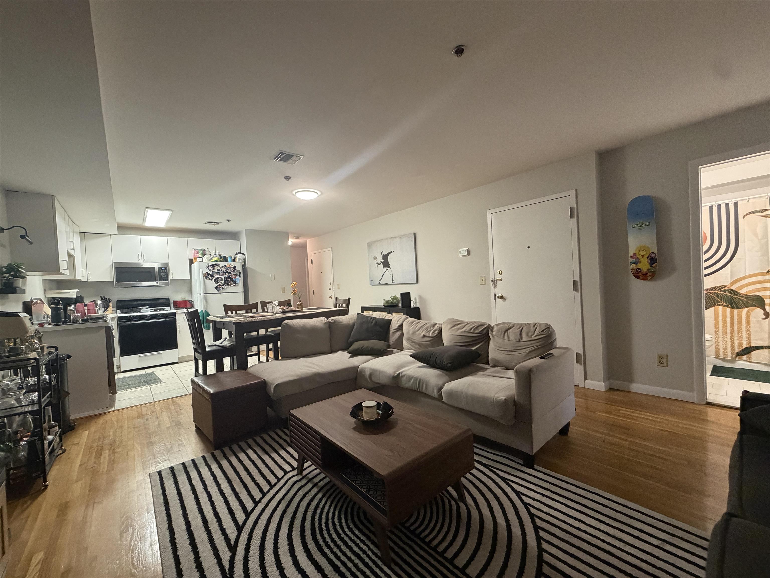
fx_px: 311
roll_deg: +2.7
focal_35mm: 14
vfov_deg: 85.7
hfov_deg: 102.1
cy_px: 289
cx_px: 385
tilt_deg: -0.7
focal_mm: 2.22
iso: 500
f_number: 2.2
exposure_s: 1/60
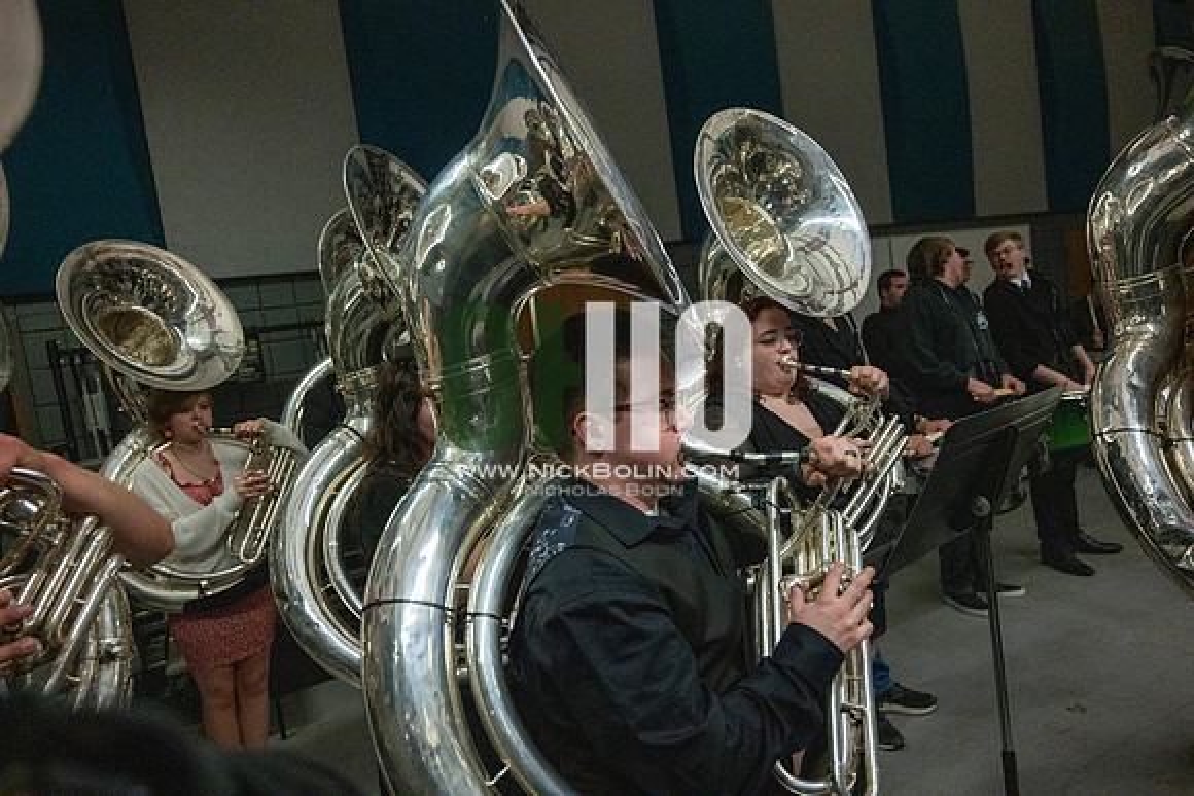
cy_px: 398
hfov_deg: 73.7
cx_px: 597
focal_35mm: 24
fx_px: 796
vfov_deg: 53.2
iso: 10000
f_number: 4
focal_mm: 24
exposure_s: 1/500
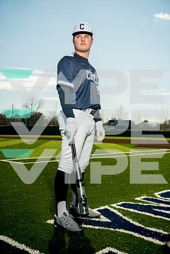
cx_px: 85
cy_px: 127
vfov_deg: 45.4
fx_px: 305
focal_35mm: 43
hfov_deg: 31.2
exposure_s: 1/250
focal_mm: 43
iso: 100
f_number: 4.5
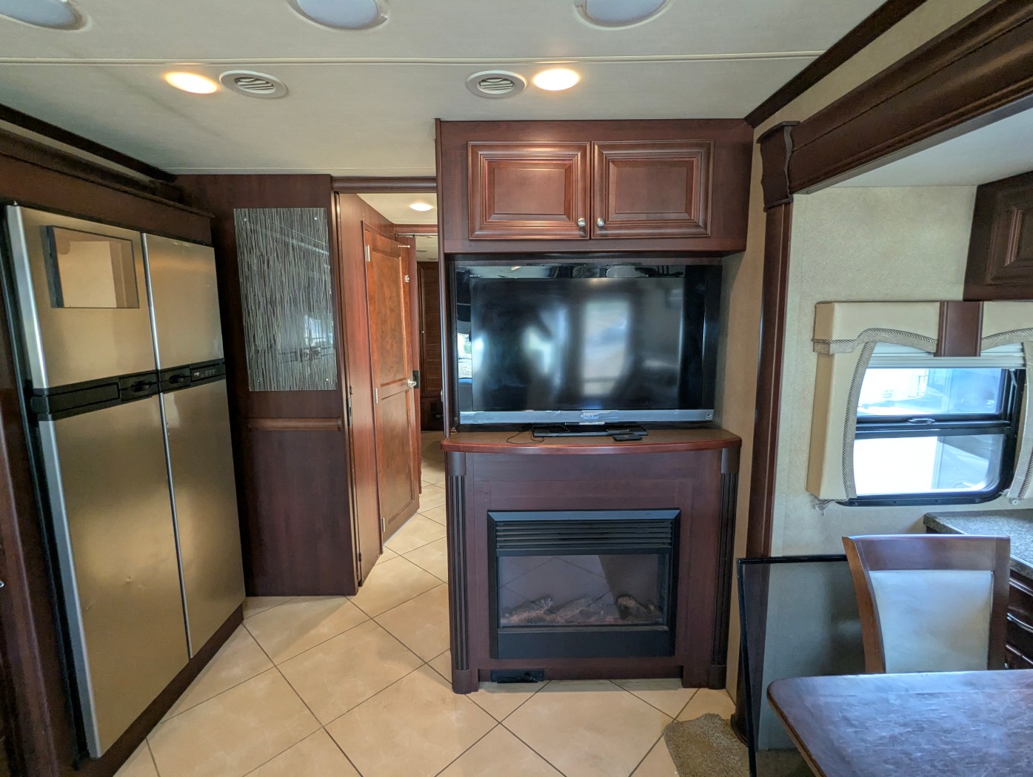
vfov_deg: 78.2
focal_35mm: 16
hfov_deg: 94.4
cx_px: 516
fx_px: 478
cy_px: 388
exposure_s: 1/49.9
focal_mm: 2.35
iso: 175
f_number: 2.2
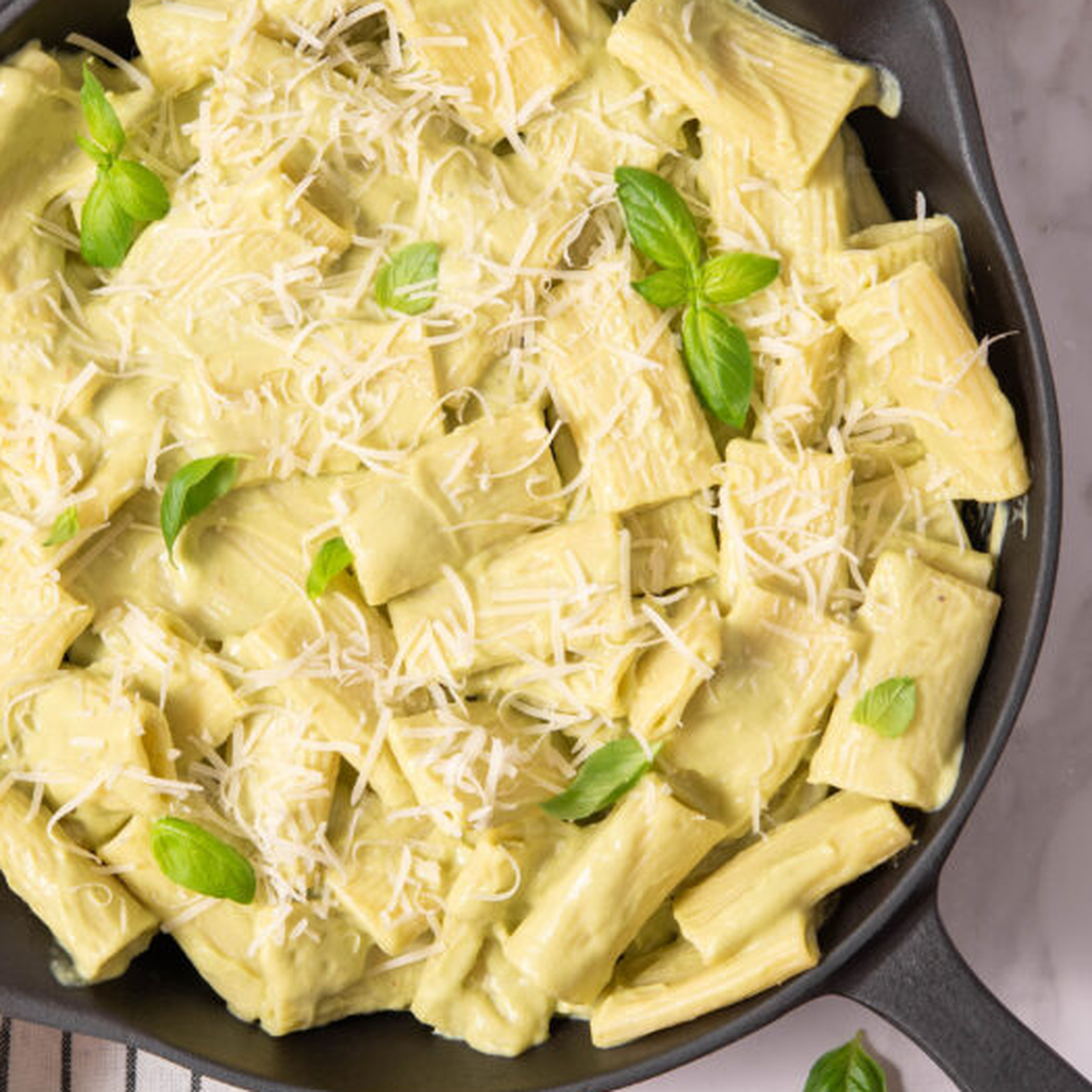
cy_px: 479
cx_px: 456
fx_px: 3640
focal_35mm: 102
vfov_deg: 17.1
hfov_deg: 17.0
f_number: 8
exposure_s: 1/8
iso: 100
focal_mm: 60
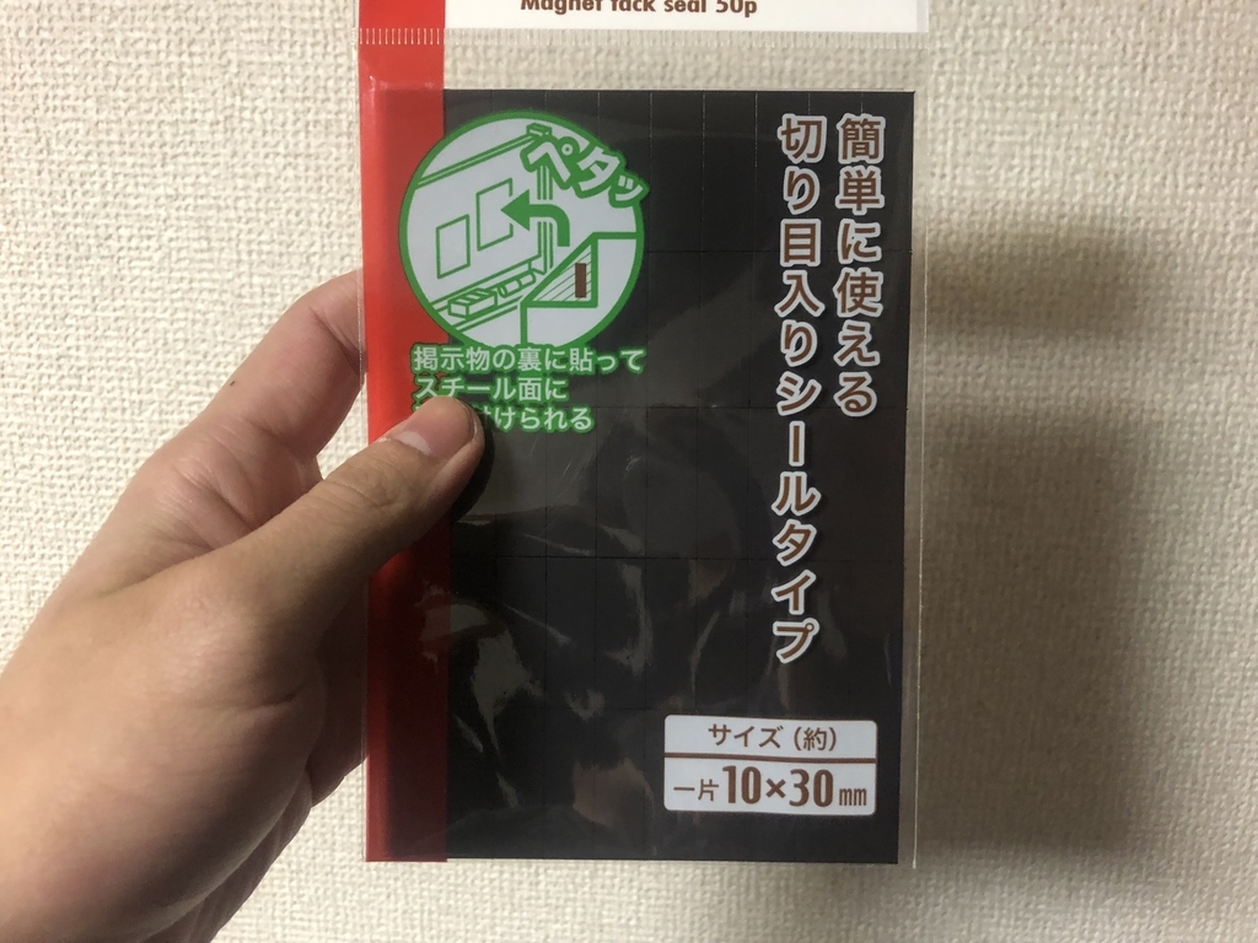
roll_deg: +0.0
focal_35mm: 28
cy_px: 472
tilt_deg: -8.7
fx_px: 1018
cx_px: 629
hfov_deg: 63.4
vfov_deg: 49.7
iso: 100
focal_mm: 3.99
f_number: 1.8
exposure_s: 1/6
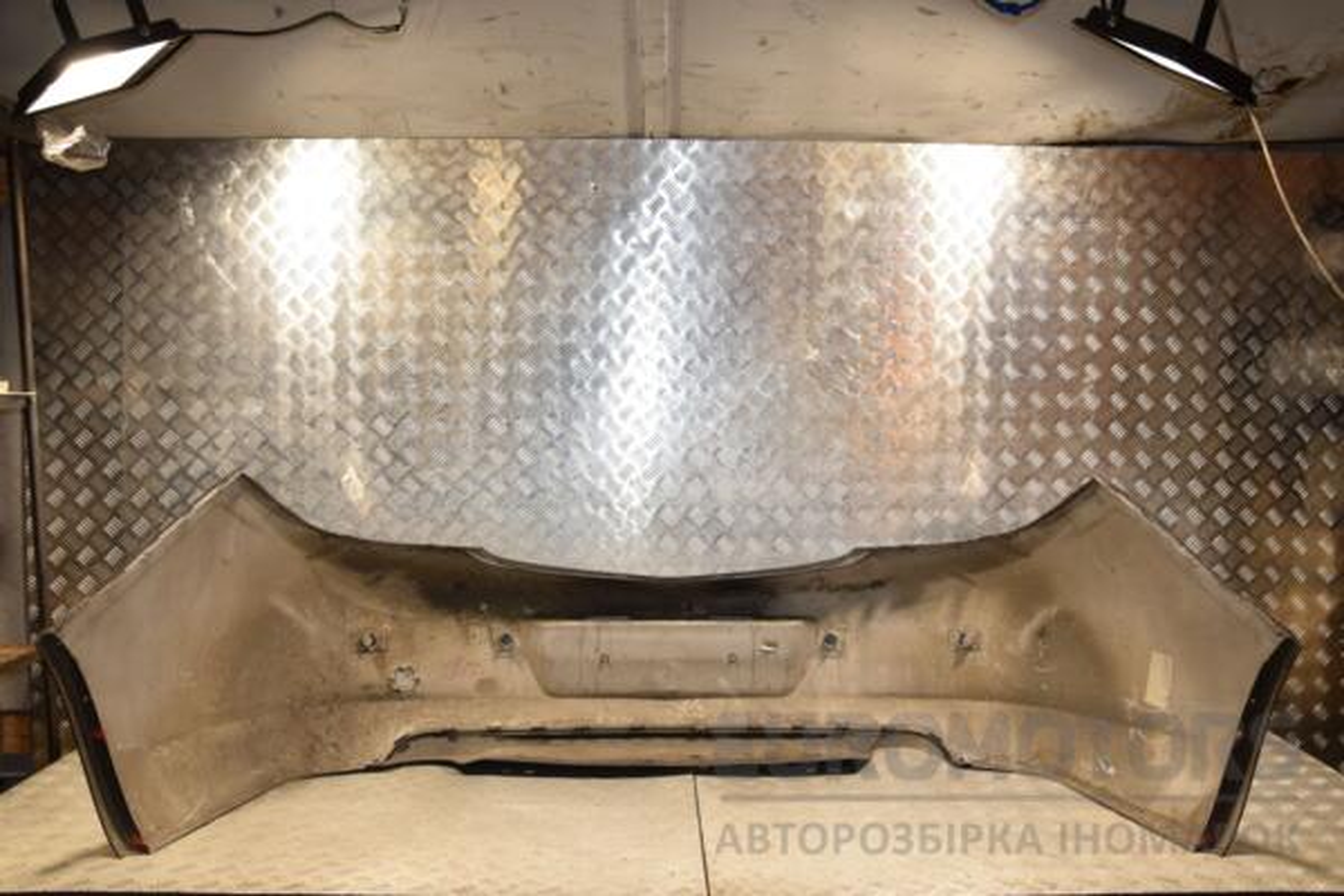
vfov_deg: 41.7
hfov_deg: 59.5
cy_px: 448
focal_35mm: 32
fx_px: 1176
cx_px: 672
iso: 800
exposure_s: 1/200
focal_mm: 21
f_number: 6.3
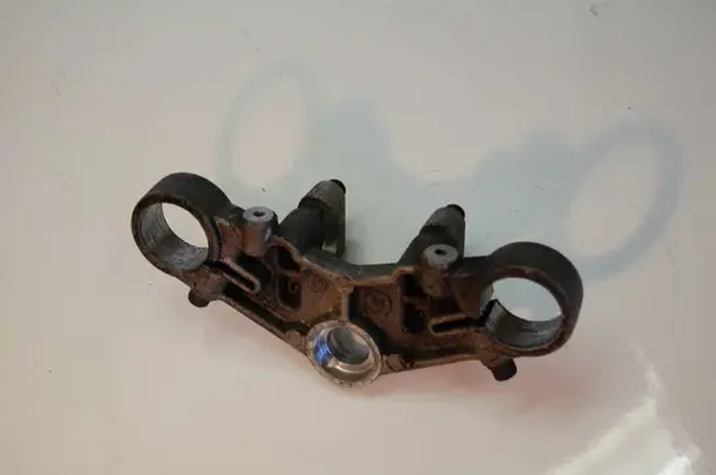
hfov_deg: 33.5
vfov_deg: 22.5
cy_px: 238
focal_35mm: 60
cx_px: 358
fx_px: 1191
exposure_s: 1/80
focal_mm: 40
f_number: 5
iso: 400
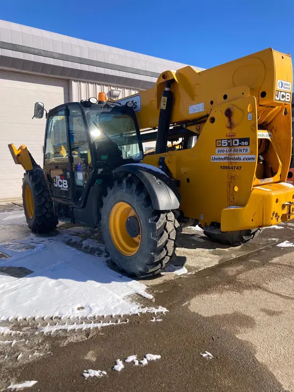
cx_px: 147
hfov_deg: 49.8
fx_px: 317
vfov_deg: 63.4
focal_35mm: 28
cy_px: 196
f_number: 1.8
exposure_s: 1/1656
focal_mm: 3.99
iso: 20
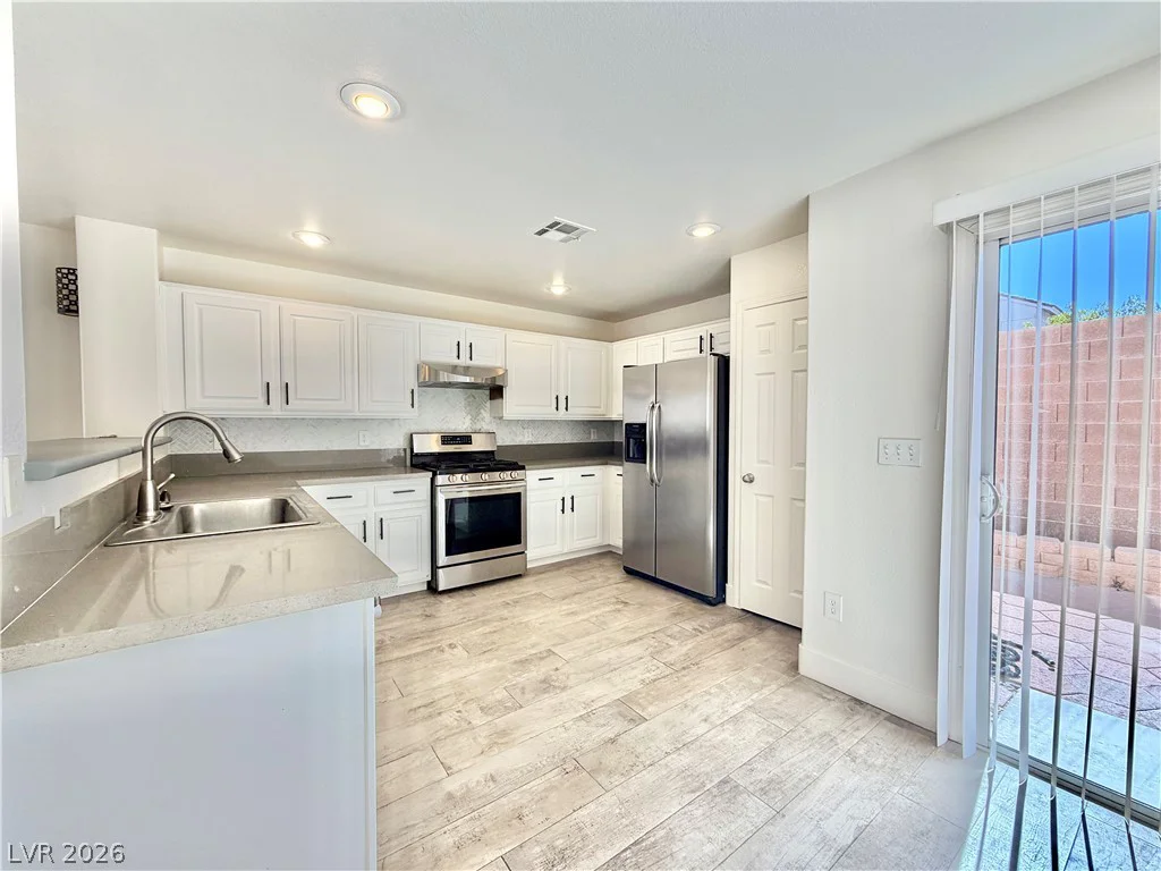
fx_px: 470
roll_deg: -0.3
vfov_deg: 85.7
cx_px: 580
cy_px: 436
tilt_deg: -1.9
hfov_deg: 102.1
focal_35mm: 14
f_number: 2.2
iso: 64
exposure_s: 1/184
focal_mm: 2.22
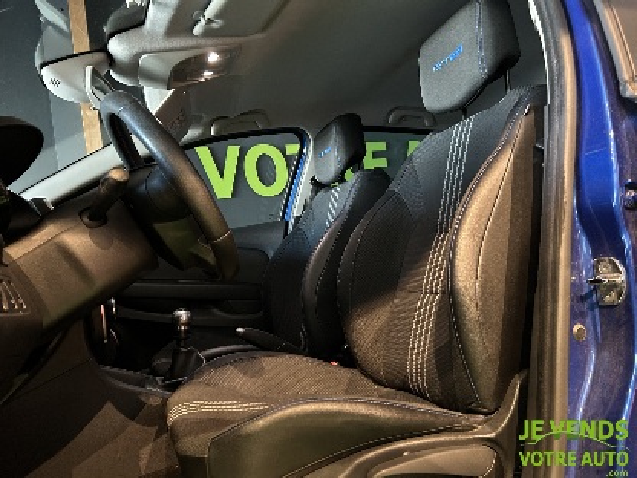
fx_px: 478
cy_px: 239
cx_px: 318
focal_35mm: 26
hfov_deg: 67.3
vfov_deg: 53.1
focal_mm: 5.7
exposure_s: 1/30
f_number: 1.5
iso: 640
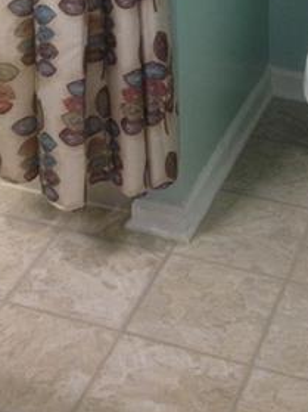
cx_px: 141
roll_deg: +0.8
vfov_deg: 19.6
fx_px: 1080
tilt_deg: -12.7
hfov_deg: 16.2
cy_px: -142
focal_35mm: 91
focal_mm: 4.12
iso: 125
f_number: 2.4
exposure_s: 1/20
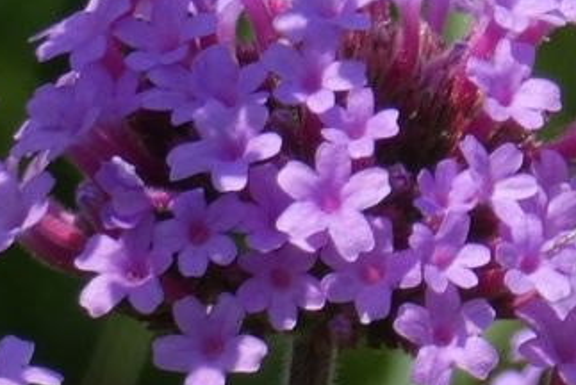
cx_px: 682
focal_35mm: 667
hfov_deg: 3.1
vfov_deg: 2.1
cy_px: 250
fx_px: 10681
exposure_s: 1/160
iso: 80
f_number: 5.5
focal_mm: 43.5
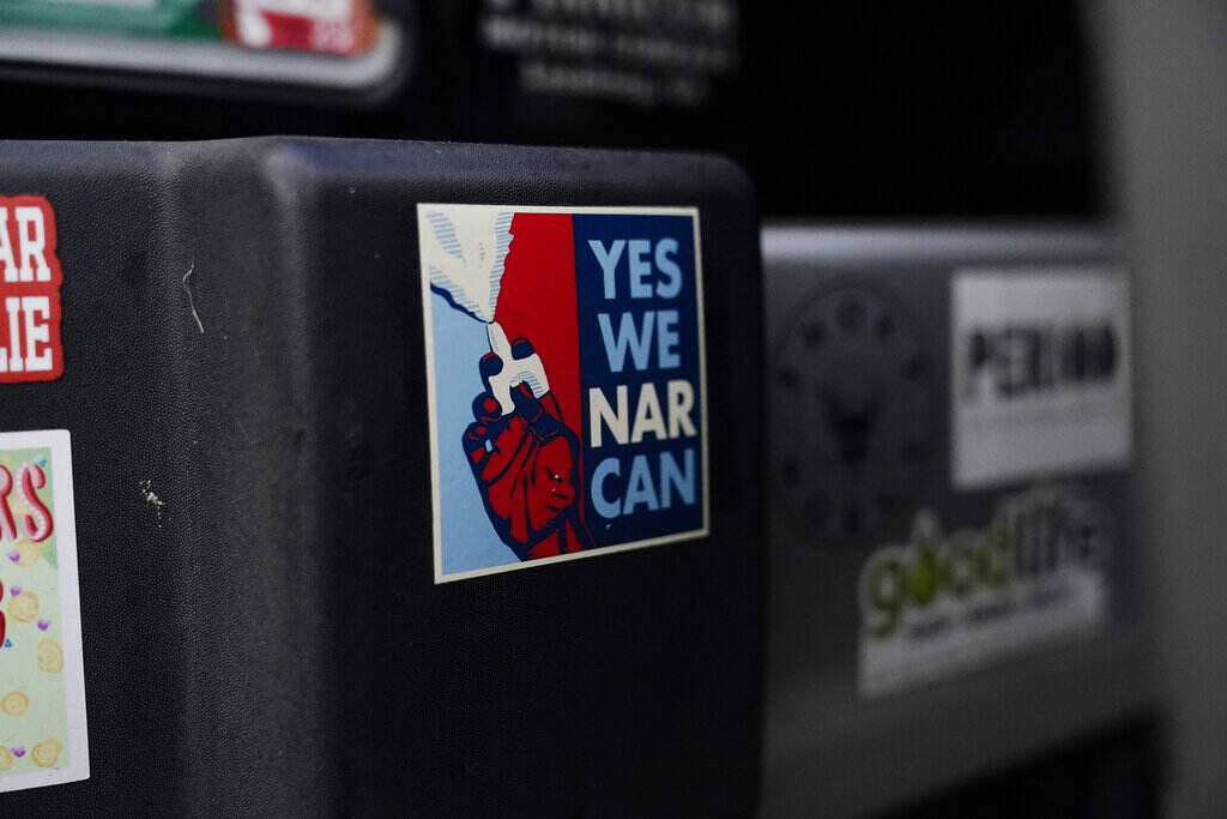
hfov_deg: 45.4
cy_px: 410
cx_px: 614
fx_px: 1466
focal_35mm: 43
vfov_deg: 31.2
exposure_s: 1/32000
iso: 5000
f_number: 2.8
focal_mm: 43
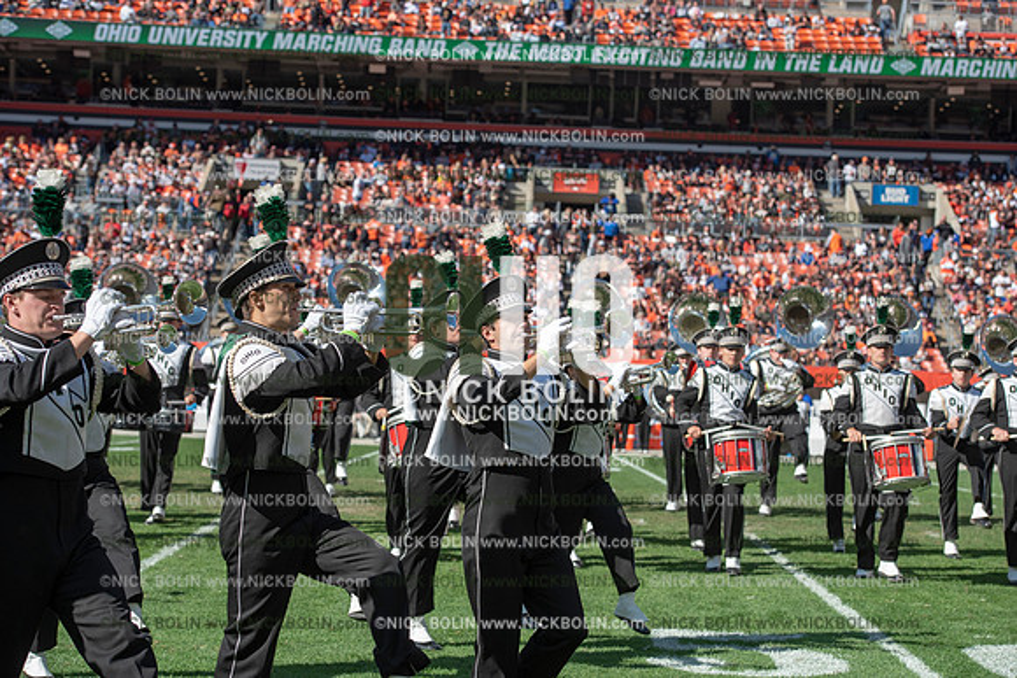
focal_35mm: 85
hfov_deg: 23.9
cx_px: 508
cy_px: 339
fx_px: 2402
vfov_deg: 16.1
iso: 400
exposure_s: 1/2000
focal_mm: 85
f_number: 5
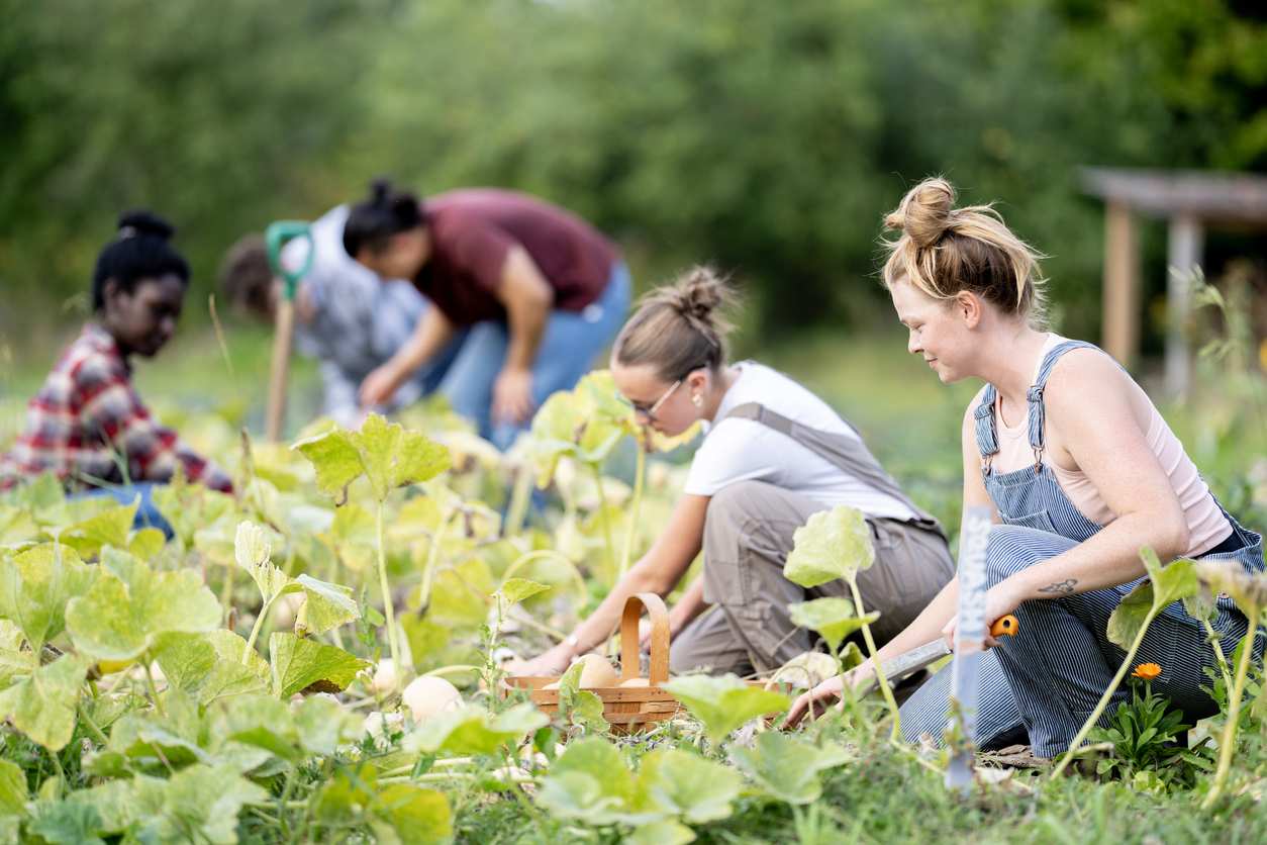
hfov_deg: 15.2
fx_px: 4751
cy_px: 422
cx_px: 634
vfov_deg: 10.2
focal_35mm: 135
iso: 100
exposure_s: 1/640
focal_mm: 135
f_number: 1.8
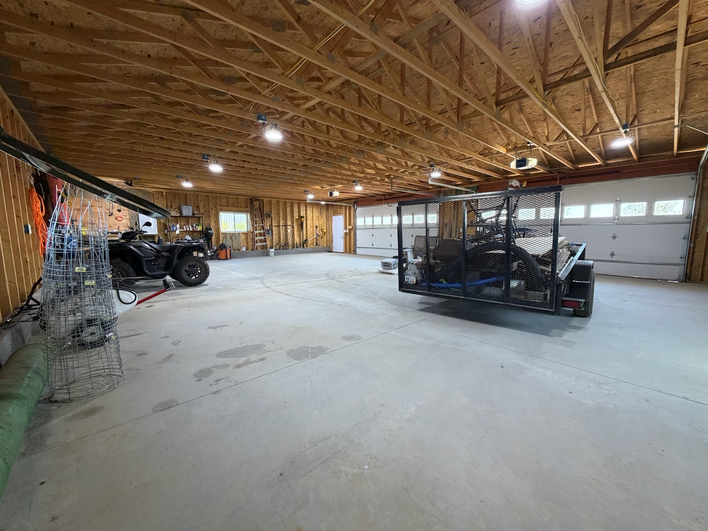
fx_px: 286
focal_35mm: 14
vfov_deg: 85.7
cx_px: 354
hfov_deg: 102.1
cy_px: 266
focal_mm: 2.22
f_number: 2.2
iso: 160
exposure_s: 1/60
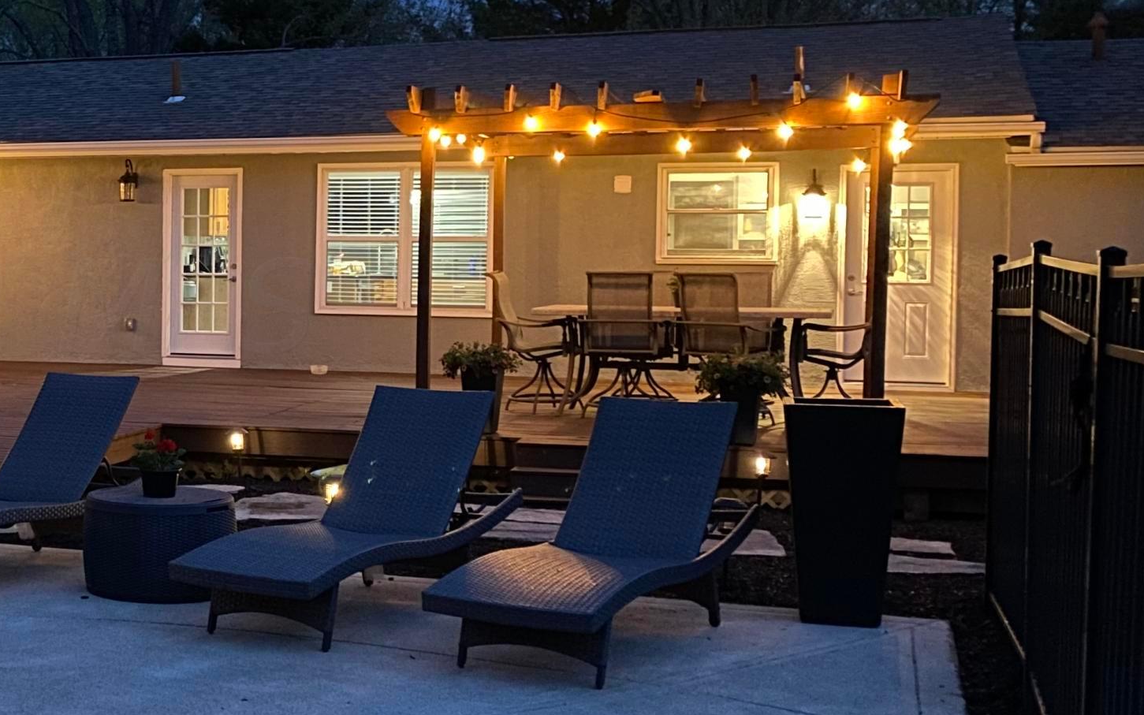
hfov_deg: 33.5
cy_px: 305
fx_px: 1777
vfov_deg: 22.7
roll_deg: -0.6
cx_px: 78
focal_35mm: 57
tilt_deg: -1.9
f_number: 1.8
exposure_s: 1/10
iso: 500
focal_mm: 4.25
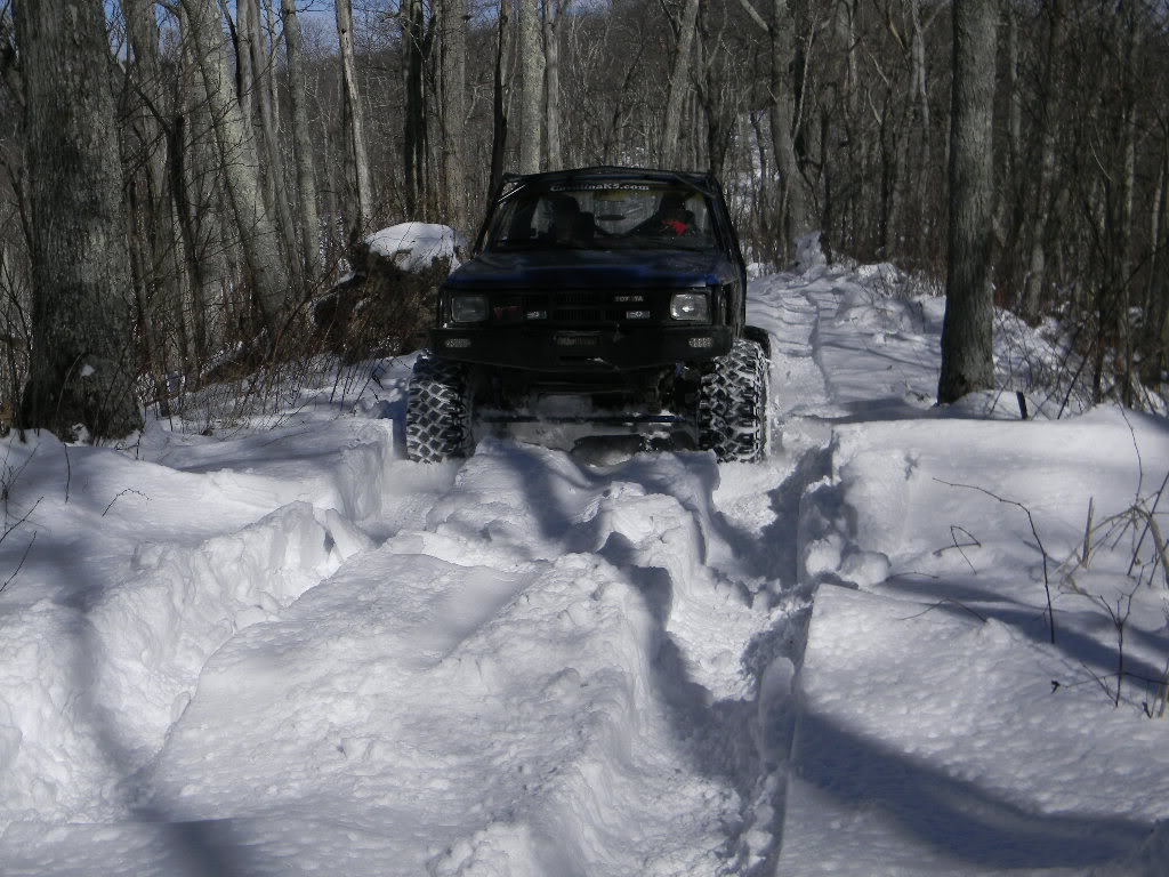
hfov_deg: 40.4
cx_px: 584
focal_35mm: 47
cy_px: 438
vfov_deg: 30.9
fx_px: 1587
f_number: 7.8
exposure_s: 1/629
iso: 80
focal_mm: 8.6
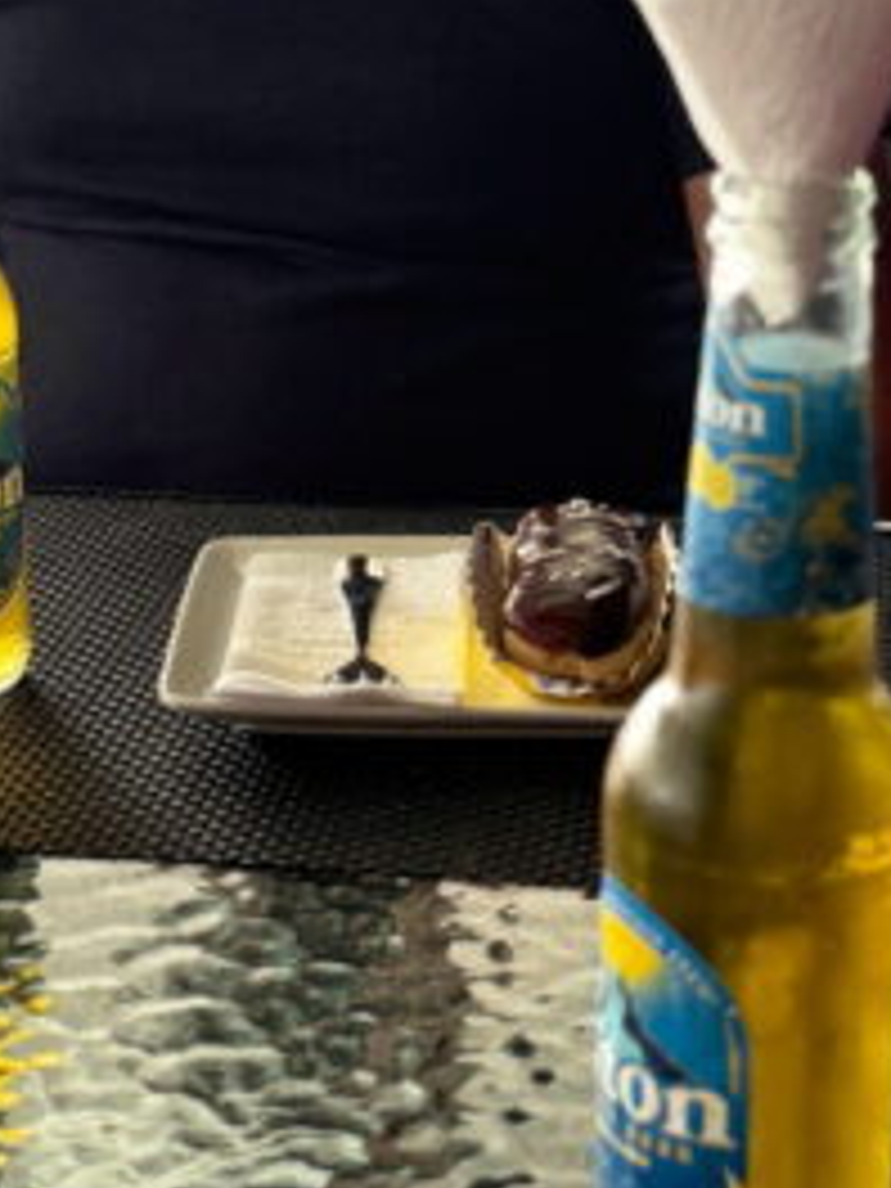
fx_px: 3192
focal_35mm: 93
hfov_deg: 15.9
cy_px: 482
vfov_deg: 21.1
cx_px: 405
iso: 100
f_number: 1.8
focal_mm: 6.8
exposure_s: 1/423
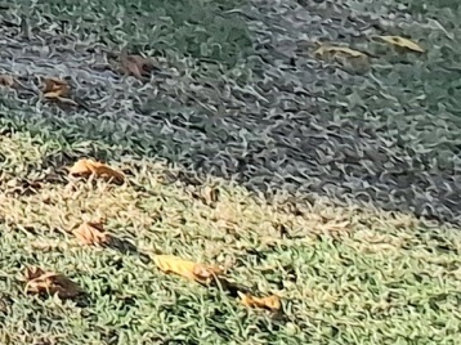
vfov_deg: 13.2
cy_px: -391
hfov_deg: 11.2
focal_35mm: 93
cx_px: -955
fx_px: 1238
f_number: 2.2
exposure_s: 1/667
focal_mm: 1.74
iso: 40
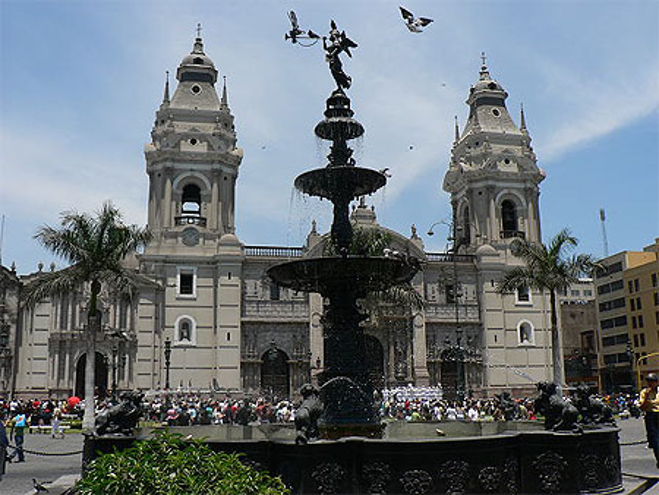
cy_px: 248
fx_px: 686
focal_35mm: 36
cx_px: 330
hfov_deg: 51.3
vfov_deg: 39.7
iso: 80
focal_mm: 6
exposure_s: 1/400
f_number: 5.6
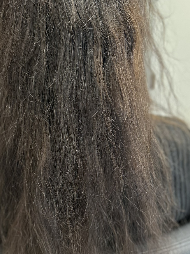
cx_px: 72
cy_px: 110
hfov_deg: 31.4
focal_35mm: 46
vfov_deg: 41.2
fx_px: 337
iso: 160
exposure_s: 1/60
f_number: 1.5
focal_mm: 5.7
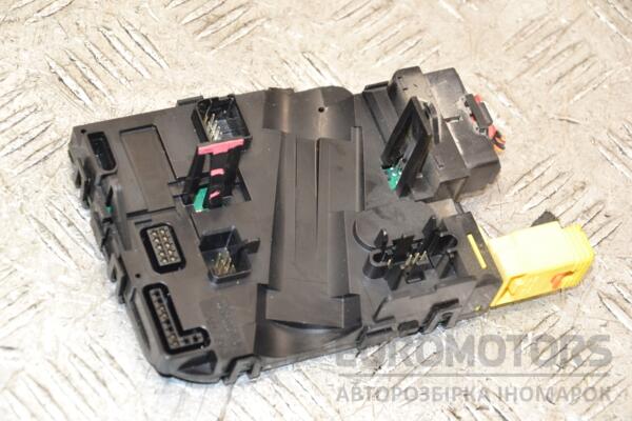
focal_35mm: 112
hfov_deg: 18.2
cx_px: 316
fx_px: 1975
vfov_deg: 12.2
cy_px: 210
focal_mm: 75
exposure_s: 1/80
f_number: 5.3
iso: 800
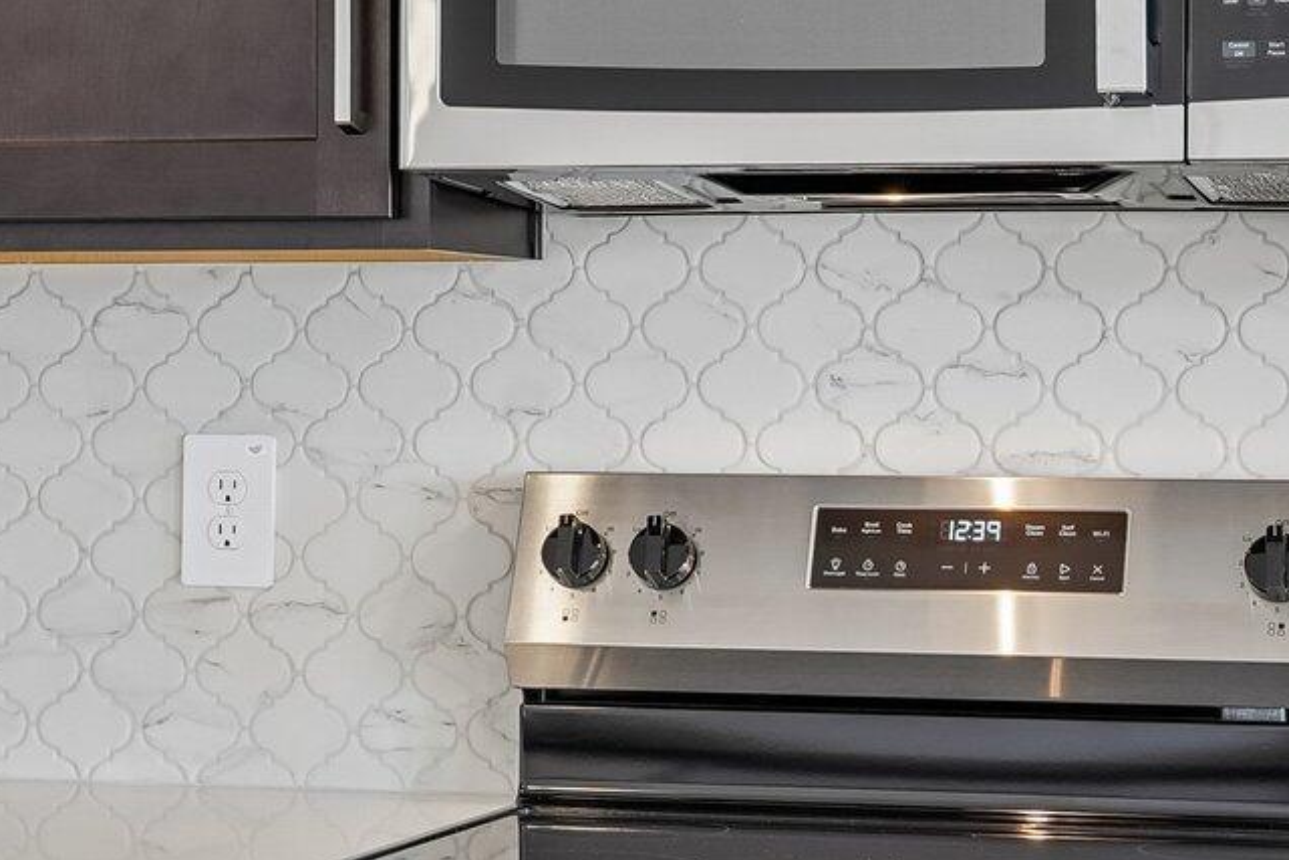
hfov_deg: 18.3
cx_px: 630
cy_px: 406
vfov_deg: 12.2
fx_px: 4011
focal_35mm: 112
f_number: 8
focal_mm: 35
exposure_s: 1/10
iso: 400
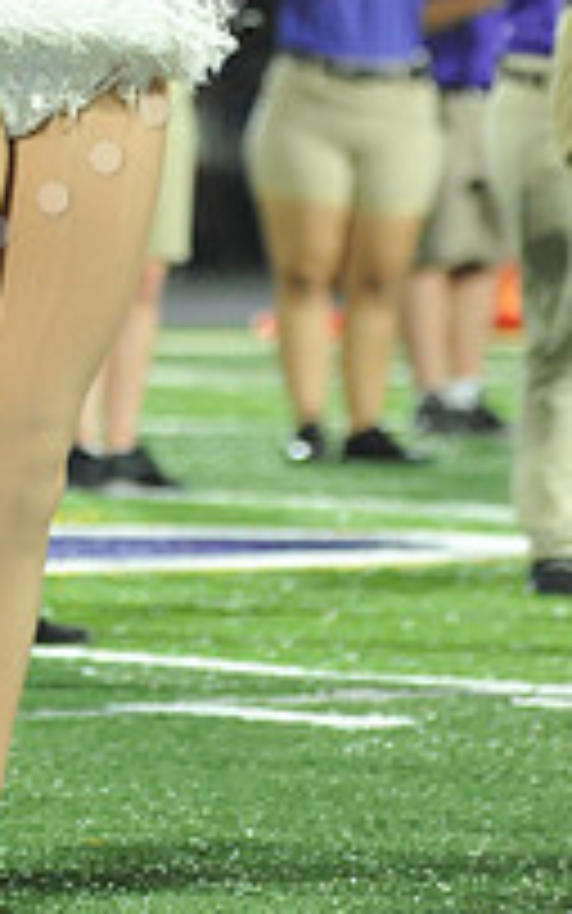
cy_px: -248
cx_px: -243
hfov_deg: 2.3
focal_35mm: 582
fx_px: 14506
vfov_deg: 3.6
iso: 4000
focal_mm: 200
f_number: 5.6
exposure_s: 1/250
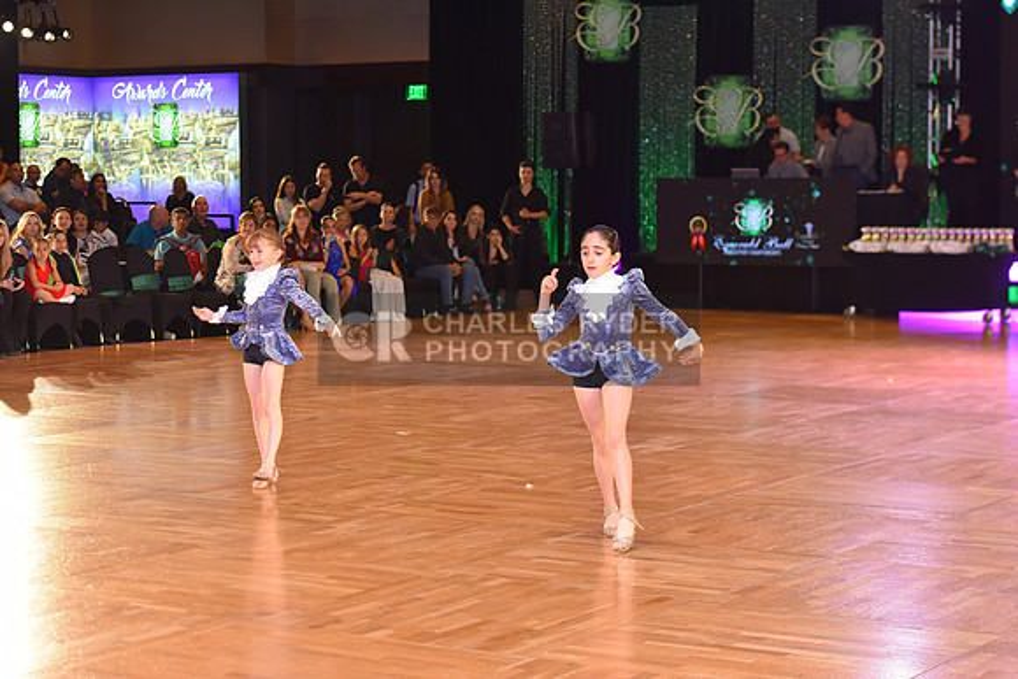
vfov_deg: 17.1
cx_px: 509
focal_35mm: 80
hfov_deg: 25.4
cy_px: 340
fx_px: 2263
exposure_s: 1/250
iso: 2000
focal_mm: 80
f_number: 4.5
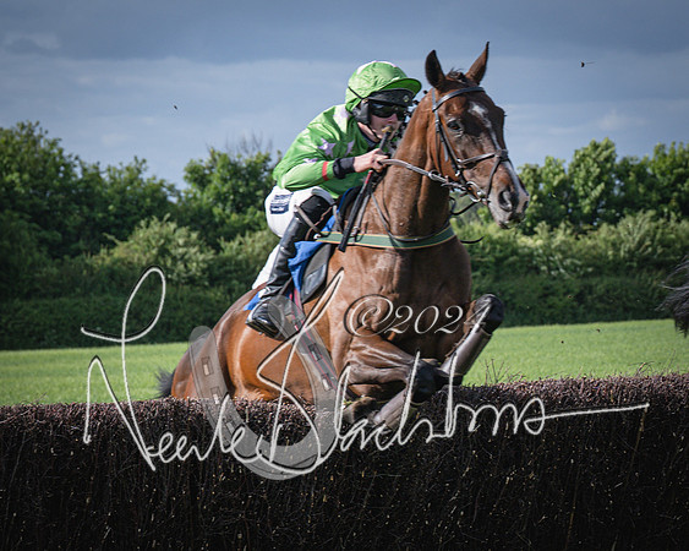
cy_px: 375
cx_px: 511
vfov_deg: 8.4
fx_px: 3727
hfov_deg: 10.5
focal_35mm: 183
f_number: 4.5
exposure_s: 1/1600
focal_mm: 70
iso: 200
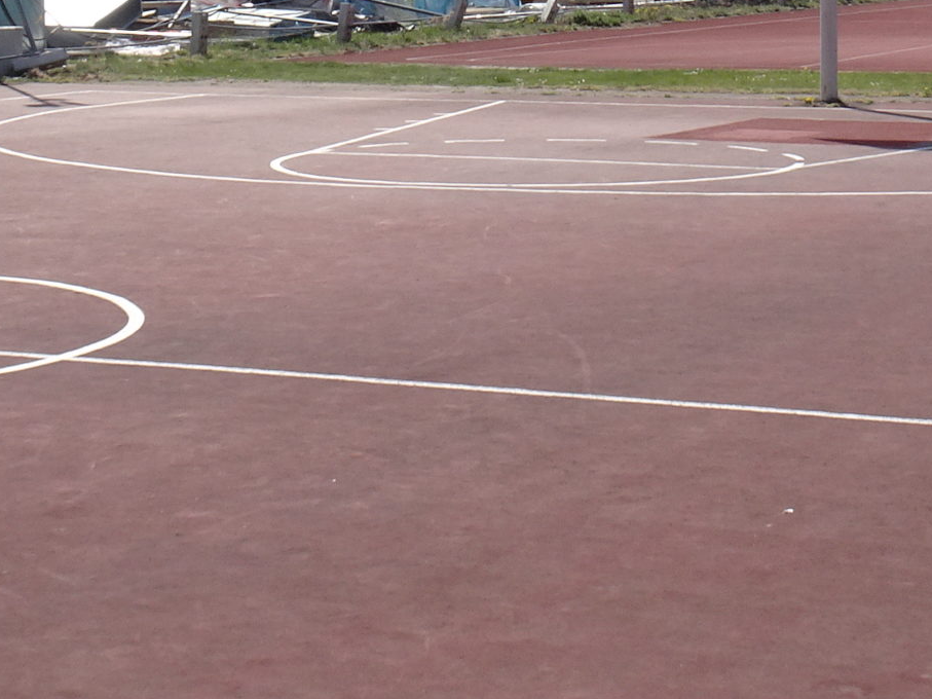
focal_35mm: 96
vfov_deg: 14.7
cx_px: 532
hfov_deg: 20.4
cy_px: -221
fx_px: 2584
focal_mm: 5.79
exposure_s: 1/250
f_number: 6.3
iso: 80
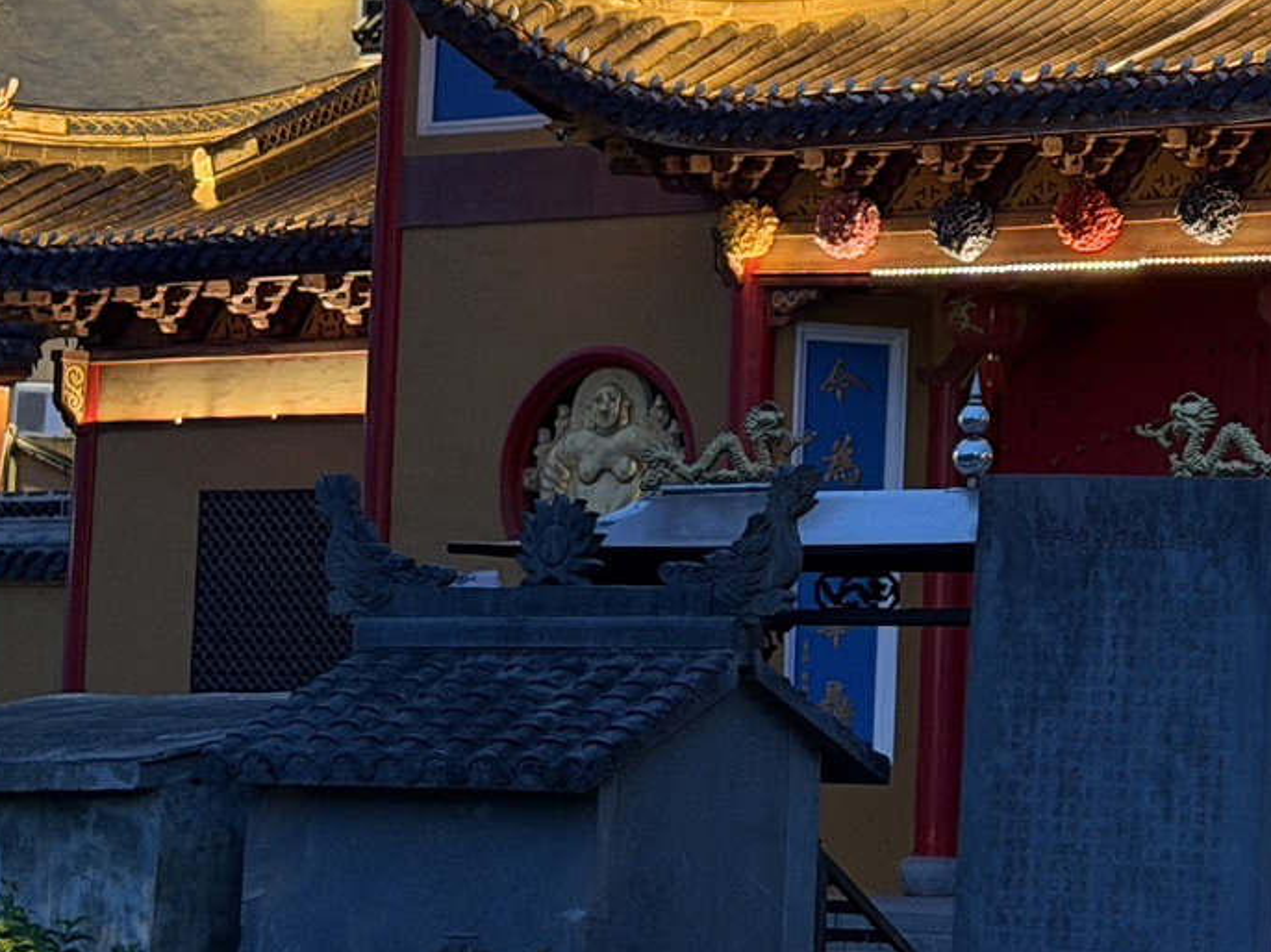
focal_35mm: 140
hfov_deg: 13.9
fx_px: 5139
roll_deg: -0.5
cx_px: 1323
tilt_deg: +7.4
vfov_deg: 10.5
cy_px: 33
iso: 500
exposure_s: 1/25
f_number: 1.78
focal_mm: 6.76
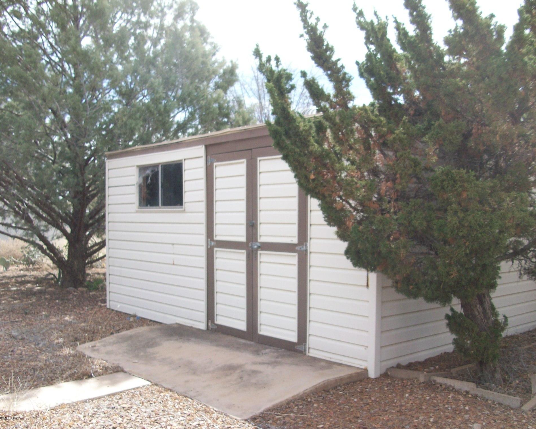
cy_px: 214
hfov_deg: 50.3
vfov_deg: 41.1
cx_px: 285
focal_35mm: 36
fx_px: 571
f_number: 2.8
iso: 64
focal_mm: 5.7
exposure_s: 1/483
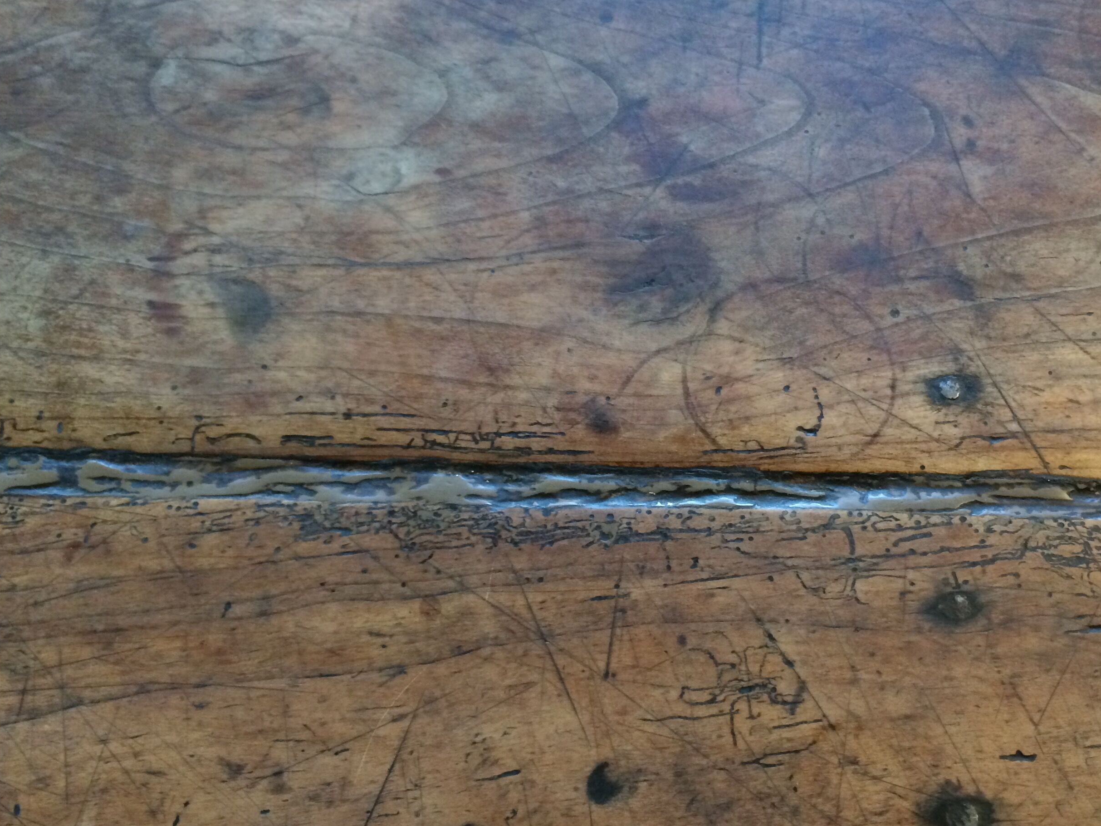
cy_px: 460
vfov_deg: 36.8
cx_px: 669
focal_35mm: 39
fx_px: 1240
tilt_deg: -73.3
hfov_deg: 47.5
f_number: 2.2
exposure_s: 1/25
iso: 250
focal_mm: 4.15
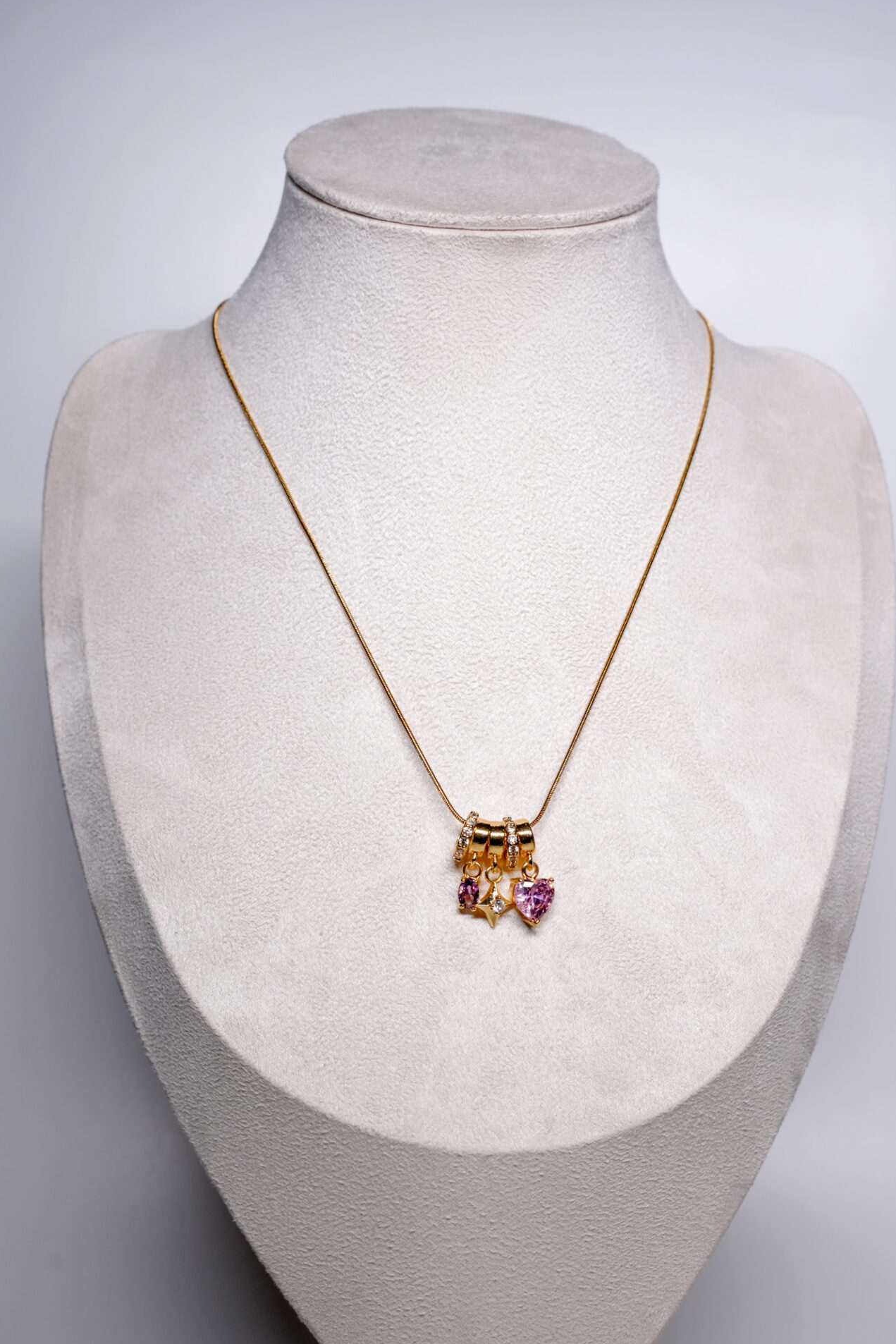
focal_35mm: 47
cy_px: 838
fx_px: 1754
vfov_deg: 41.6
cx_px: 499
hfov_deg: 28.6
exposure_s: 1/320
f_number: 7.1
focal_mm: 35
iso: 1000
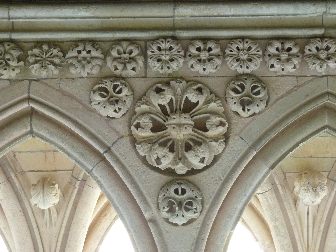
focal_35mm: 72
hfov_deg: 27.0
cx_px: 168
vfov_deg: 20.4
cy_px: 126
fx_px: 699
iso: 400
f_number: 4.1
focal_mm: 11.9
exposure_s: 1/20
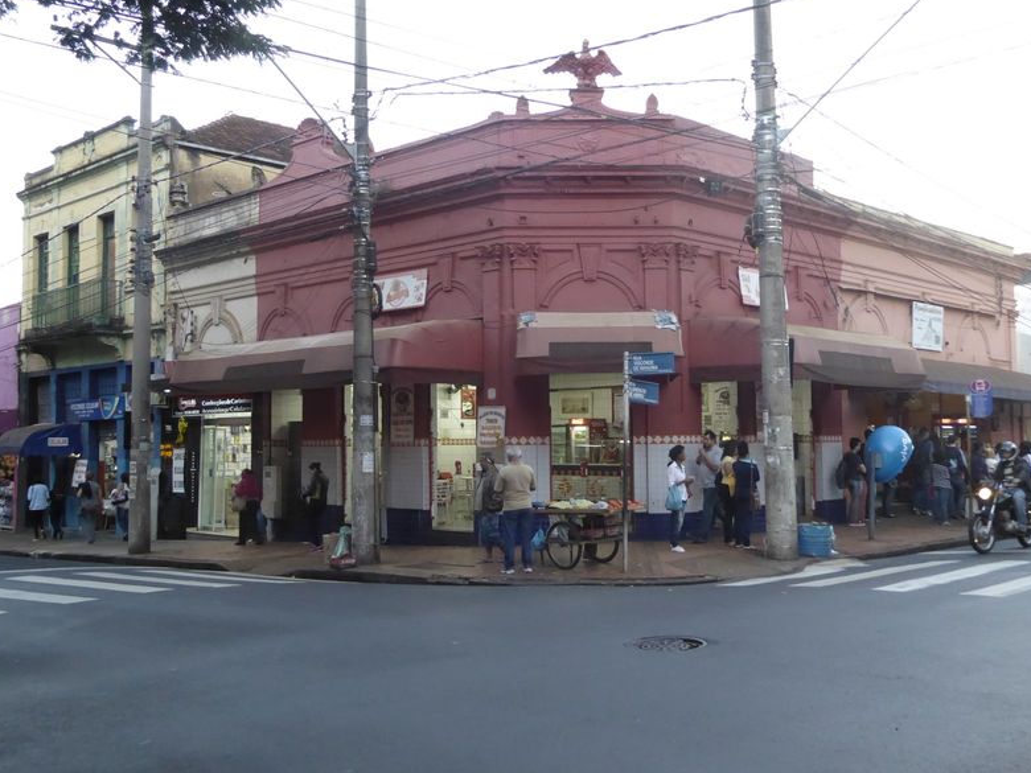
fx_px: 1191
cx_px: 517
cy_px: 388
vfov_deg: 36.0
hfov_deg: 46.8
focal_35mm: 40
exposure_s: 1/60
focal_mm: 6.7
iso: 800
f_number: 3.7
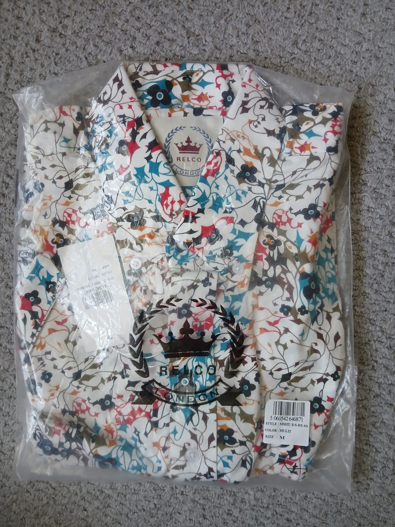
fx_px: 396
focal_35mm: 26
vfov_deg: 67.3
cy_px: 264
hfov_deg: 53.1
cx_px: 198
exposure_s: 1/50
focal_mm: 3.98
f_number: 1.8
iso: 250
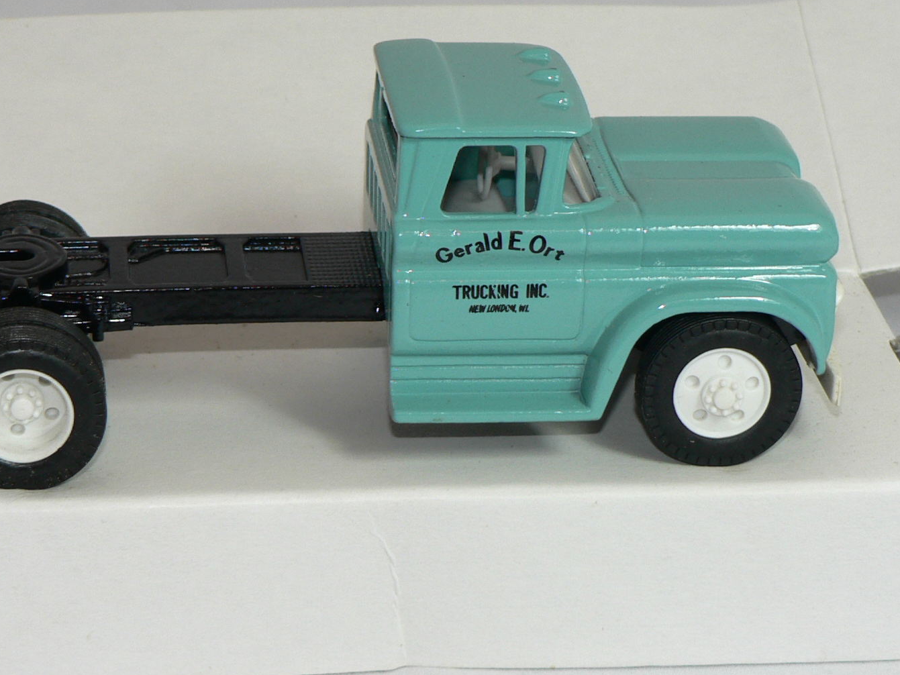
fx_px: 3276
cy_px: 312
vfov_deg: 11.8
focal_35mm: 126
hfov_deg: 15.6
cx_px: 398
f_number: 3.2
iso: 80
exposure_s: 1/60
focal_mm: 11
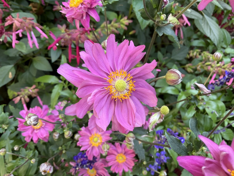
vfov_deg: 48.2
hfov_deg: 61.7
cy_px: 88
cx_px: 117
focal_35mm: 29
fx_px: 196
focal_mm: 3
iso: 50
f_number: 1.8
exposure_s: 1/122
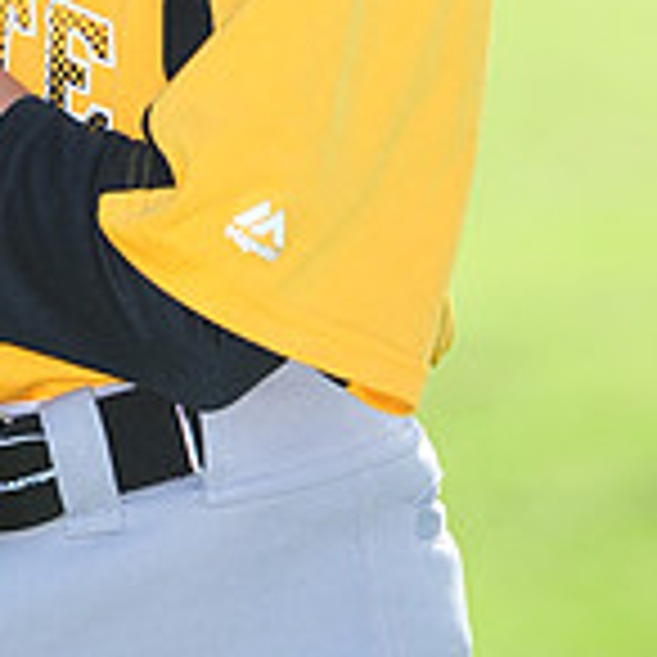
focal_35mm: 677
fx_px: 14537
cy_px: -522
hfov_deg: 2.6
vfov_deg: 2.6
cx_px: 94
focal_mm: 200
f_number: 4.5
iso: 400
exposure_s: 1/1250
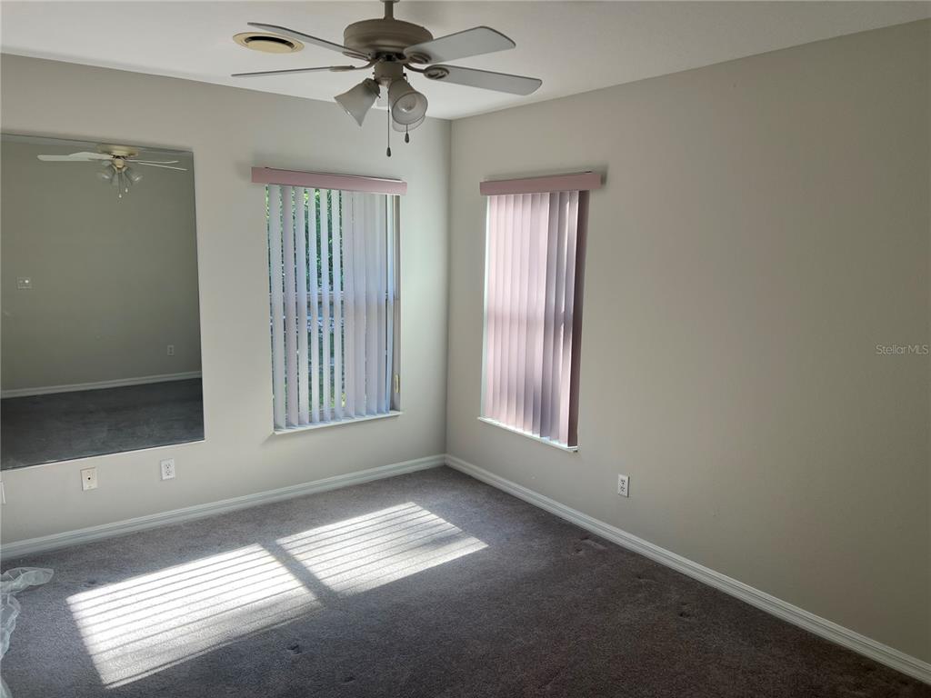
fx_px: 699
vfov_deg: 53.1
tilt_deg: -9.4
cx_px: 466
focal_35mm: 26
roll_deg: -0.7
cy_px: 349
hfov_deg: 67.3
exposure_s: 1/176
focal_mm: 5.7
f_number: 1.5
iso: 40
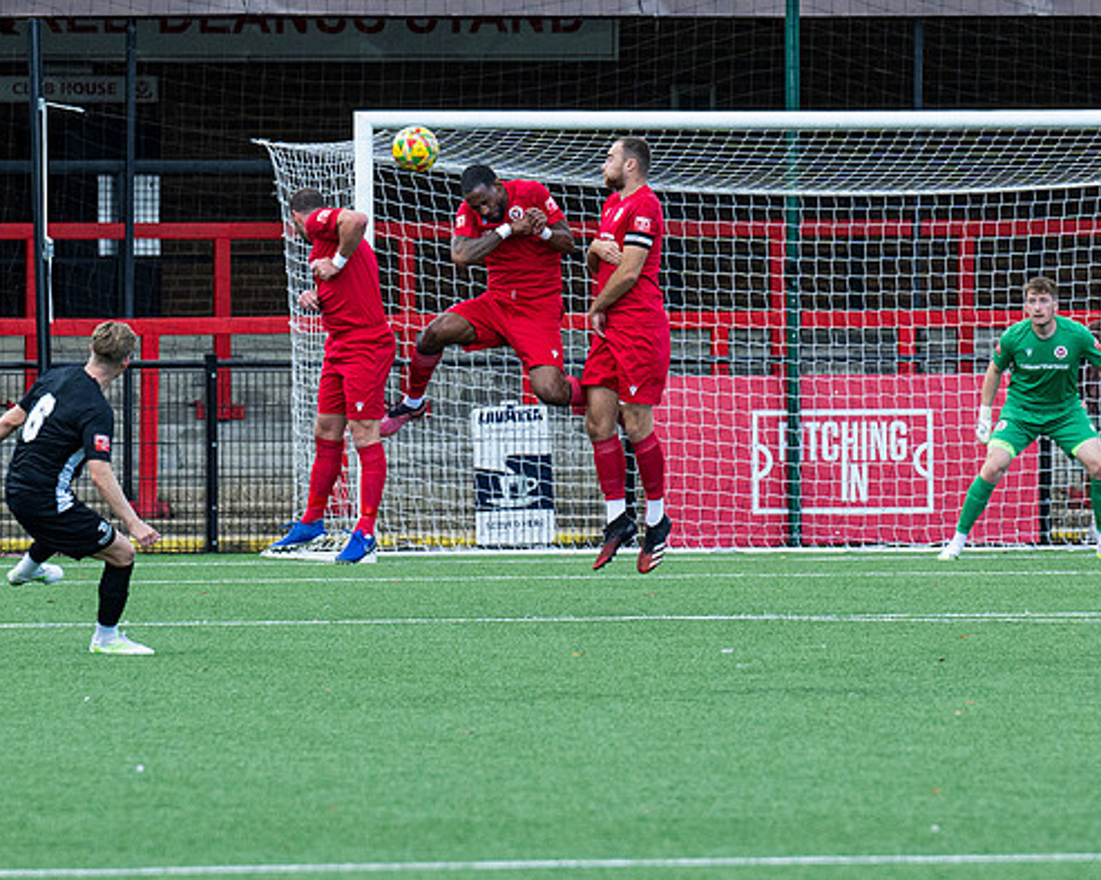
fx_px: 18469
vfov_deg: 2.7
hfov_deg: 3.4
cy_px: 373
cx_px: 529
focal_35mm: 567
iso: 500
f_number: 4
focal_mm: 200
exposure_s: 1/2000
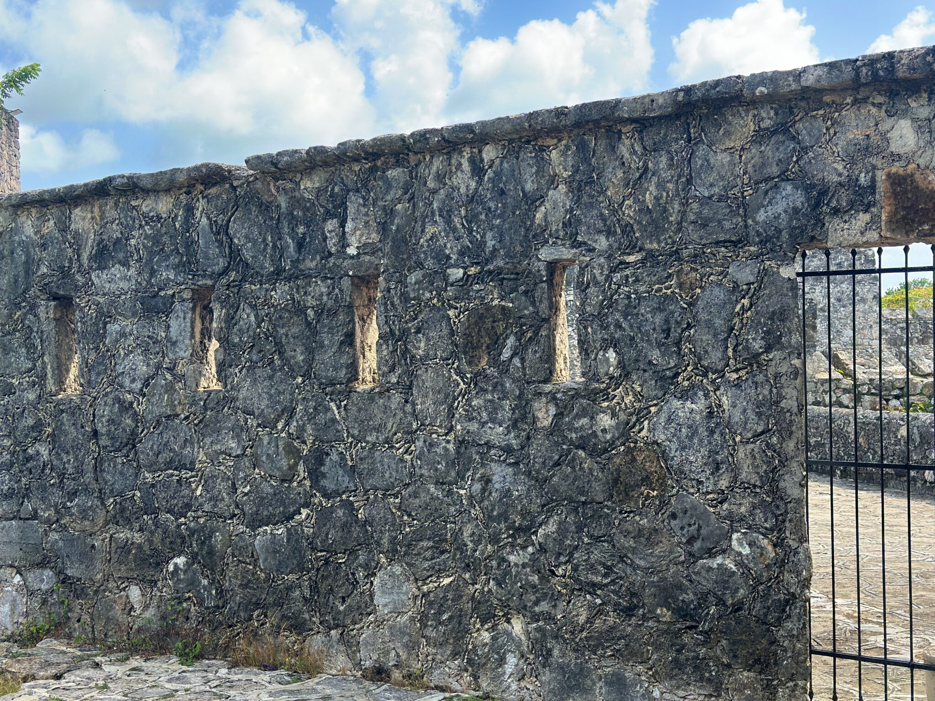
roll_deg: +1.3
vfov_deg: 30.3
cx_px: 468
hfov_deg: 39.7
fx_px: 1297
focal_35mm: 48
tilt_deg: +0.5
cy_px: 350
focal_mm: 6.86
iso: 80
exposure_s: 1/1517
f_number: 1.78
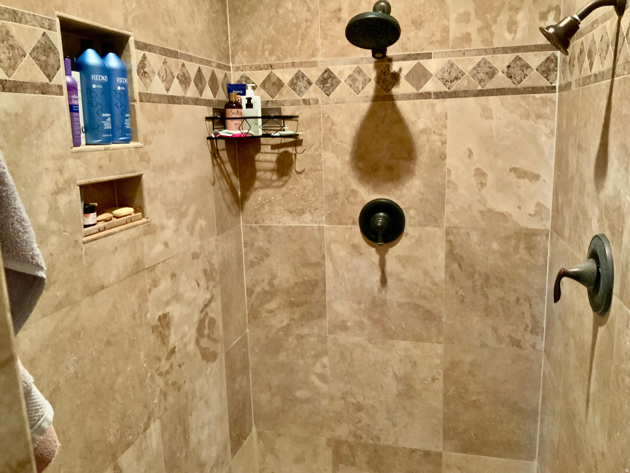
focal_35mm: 29
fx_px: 528
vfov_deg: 48.2
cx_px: 315
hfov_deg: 61.7
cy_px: 236
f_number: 1.8
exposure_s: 1/40
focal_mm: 3
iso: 320
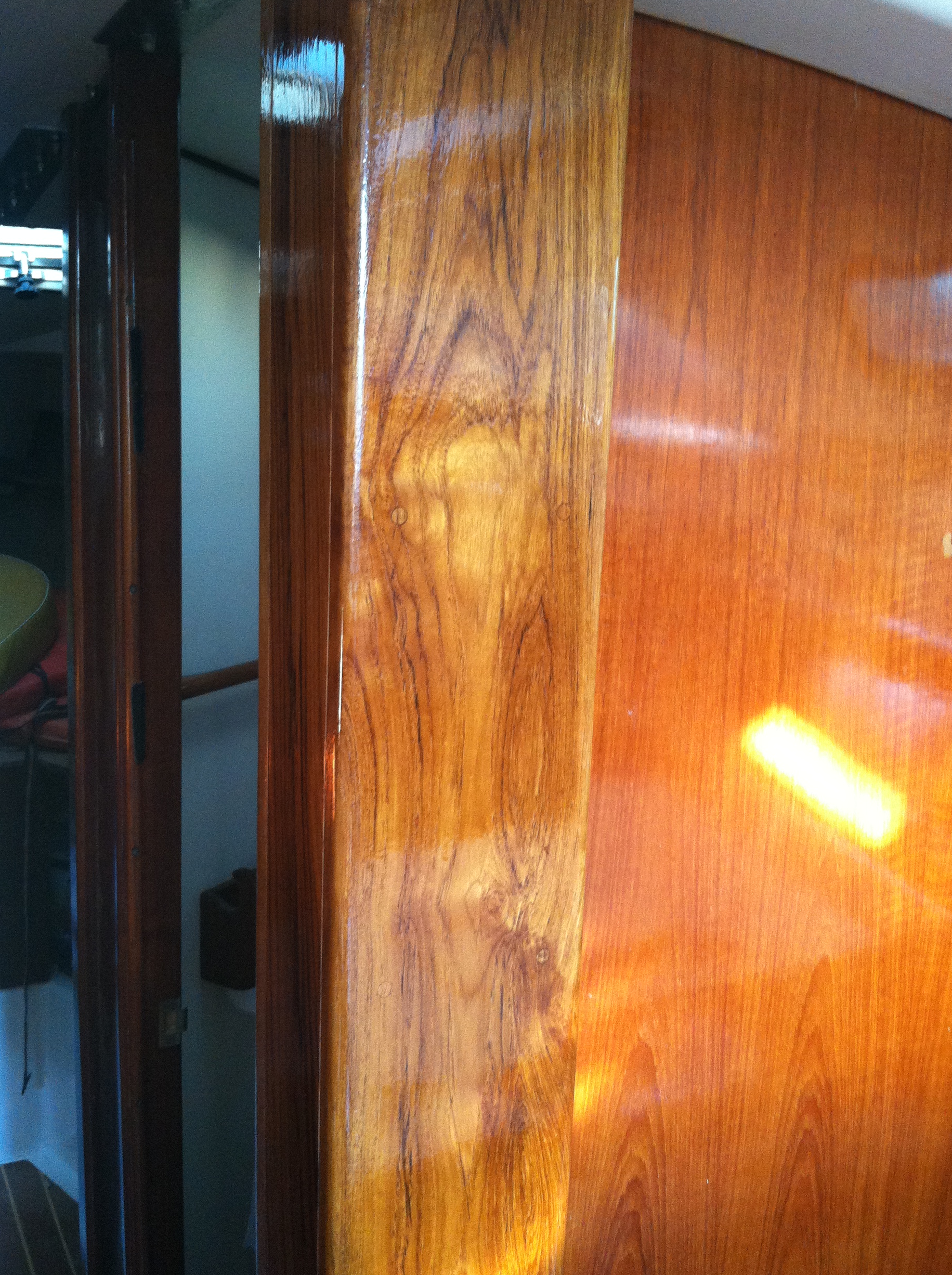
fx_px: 1361
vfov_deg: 50.2
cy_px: 613
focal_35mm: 37
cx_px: 489
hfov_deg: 38.6
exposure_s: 1/15
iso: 200
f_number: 2.8
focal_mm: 3.85
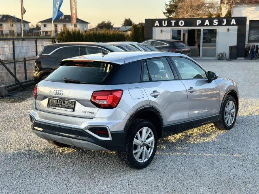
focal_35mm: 48
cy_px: 97
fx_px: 359
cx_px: 130
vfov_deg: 30.3
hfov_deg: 39.7
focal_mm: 6.86
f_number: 1.78
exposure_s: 1/519
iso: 80
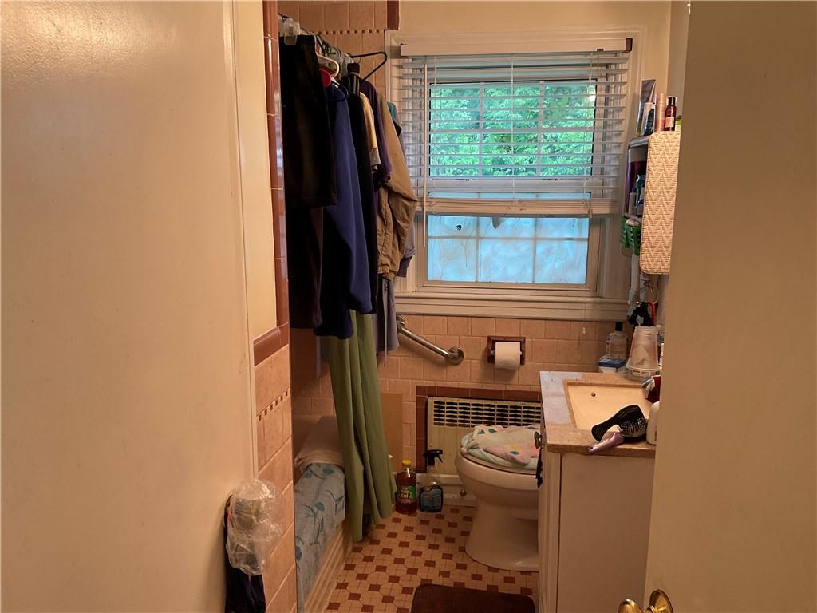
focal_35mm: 29
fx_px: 684
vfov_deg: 48.2
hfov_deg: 61.7
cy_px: 306
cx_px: 408
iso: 80
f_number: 1.8
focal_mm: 3
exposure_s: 1/60
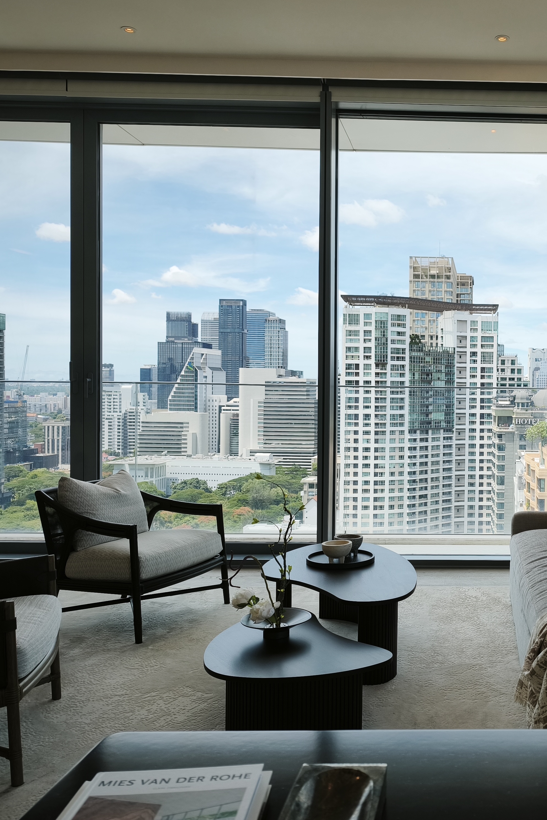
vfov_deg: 57.2
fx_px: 752
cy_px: 403
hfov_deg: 37.2
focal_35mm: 33
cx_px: 499
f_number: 1.62
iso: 50
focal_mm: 6.45
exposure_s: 1/426
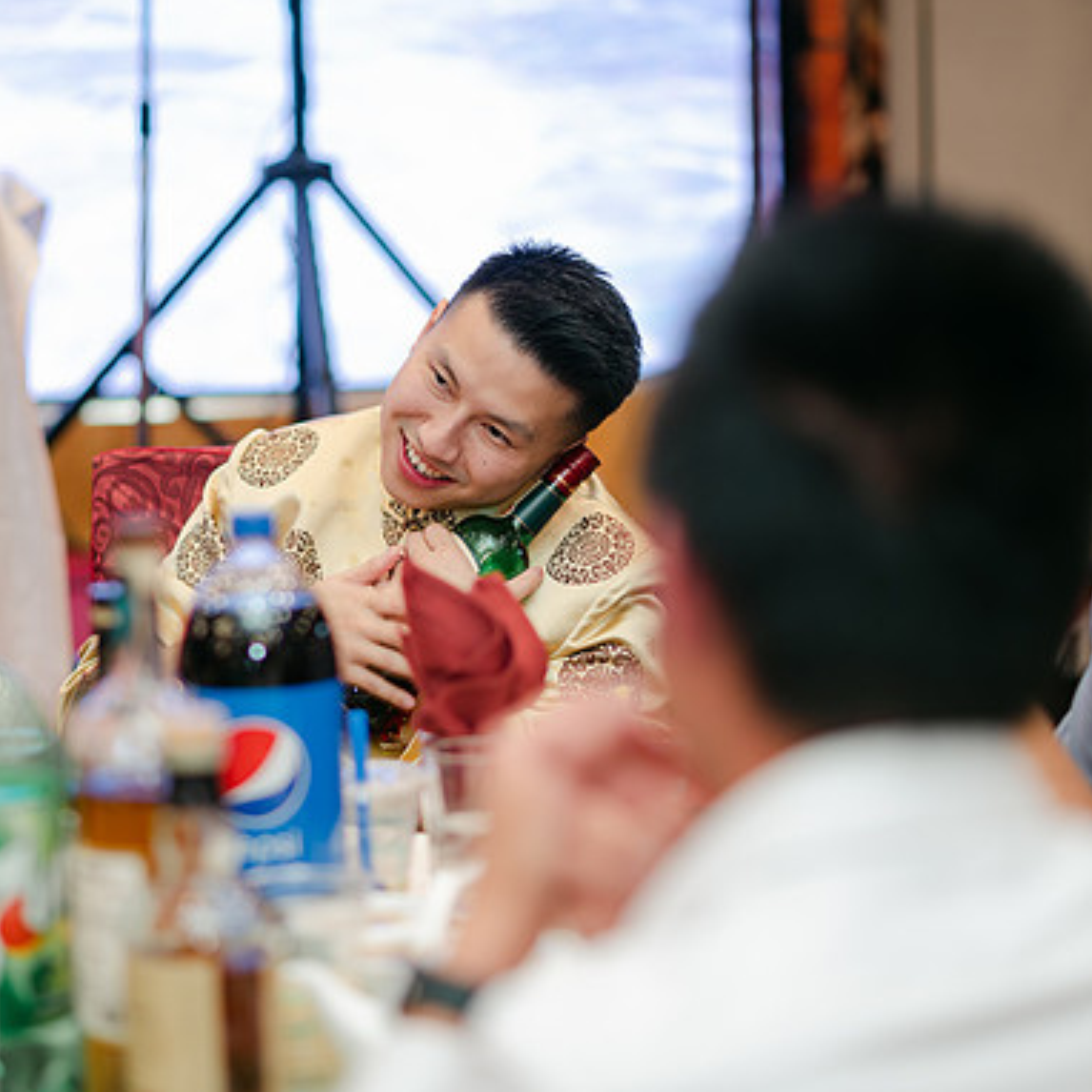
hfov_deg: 15.5
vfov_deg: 15.6
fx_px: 3997
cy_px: 543
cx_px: 455
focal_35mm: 112
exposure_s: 1/125
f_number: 2
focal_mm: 85
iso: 320
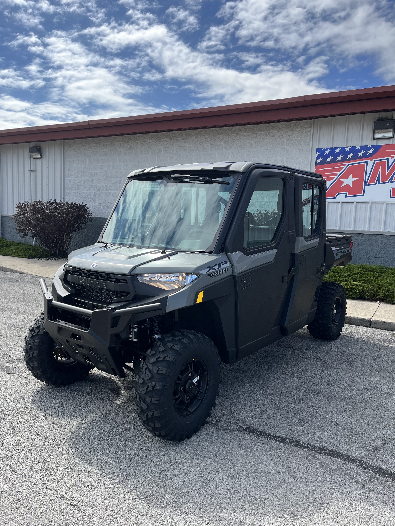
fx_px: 396
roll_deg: -1.3
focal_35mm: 26
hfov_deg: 53.1
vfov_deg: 67.3
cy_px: 263
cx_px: 198
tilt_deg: -5.9
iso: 50
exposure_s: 1/2137
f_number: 1.6
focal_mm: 5.1
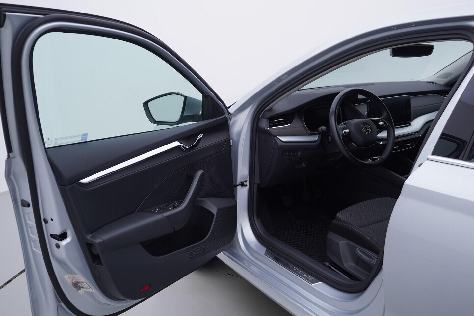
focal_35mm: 36
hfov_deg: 53.1
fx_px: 474
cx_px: 237
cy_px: 158
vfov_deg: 36.9
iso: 125
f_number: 4
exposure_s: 1/80
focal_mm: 24
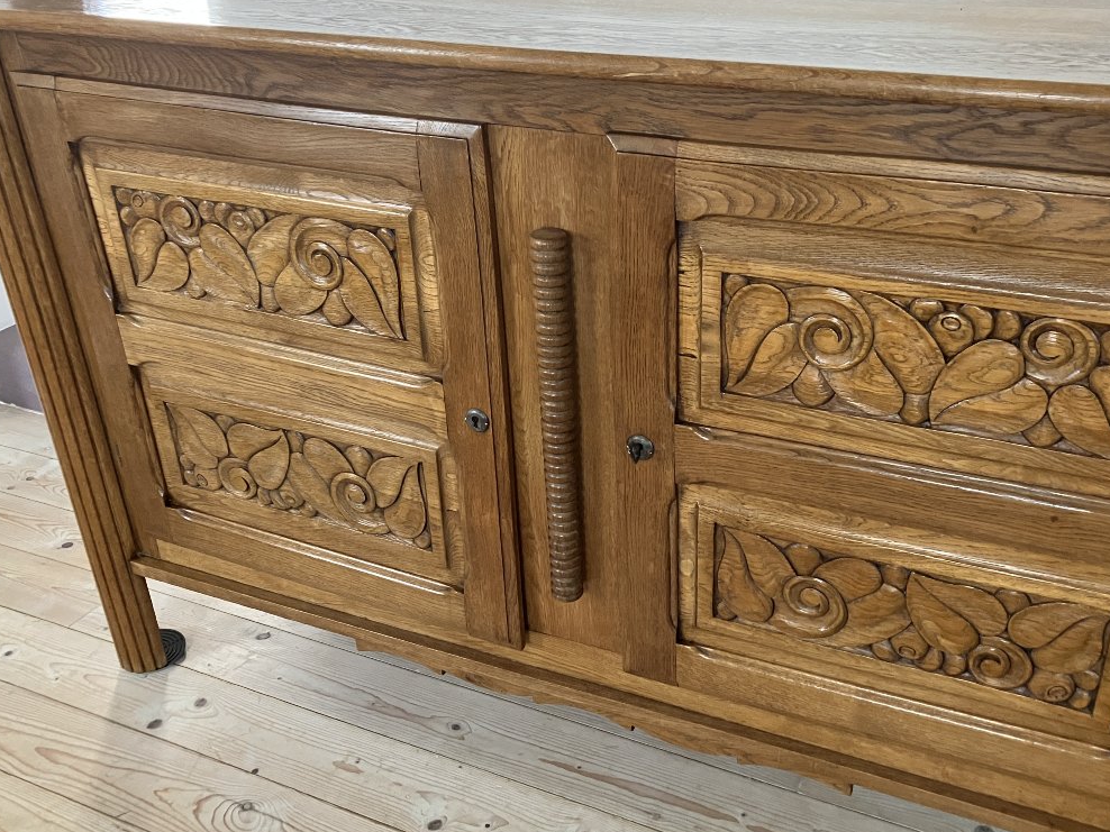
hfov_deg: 53.8
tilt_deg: -28.9
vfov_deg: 41.8
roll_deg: +2.2
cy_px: 420
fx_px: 1090
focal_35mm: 34
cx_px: 628
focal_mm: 3.99
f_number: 1.8
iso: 320
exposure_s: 1/46
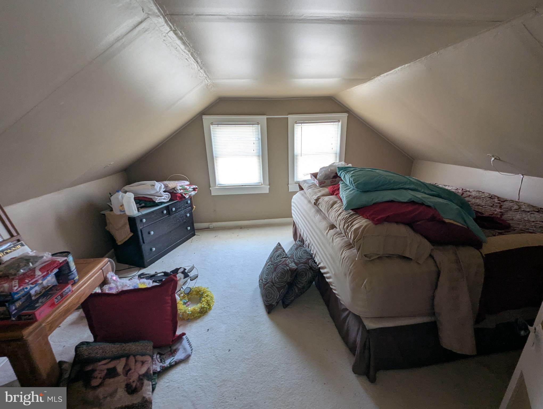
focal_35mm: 13
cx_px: 272
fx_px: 204
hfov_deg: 106.1
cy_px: 204
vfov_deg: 90.1
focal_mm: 1.95
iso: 48
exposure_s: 1/28
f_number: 2.2
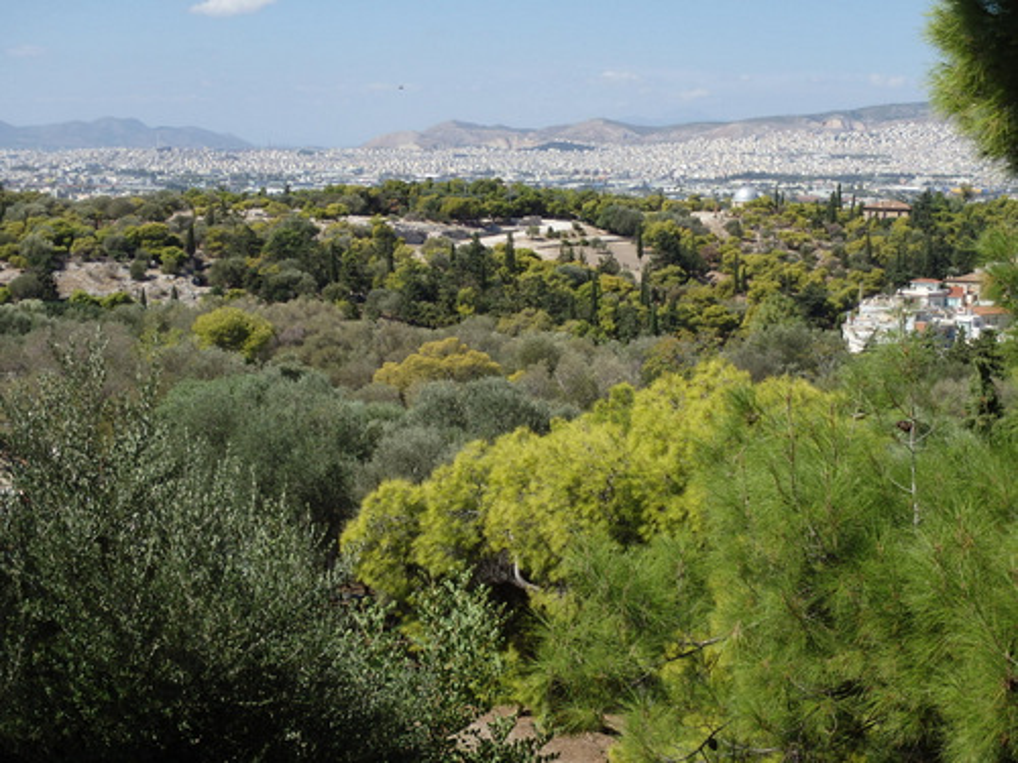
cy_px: 382
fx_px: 1647
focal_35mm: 56
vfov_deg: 26.1
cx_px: 509
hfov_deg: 34.3
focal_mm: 10
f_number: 5.1
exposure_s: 1/800
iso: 125
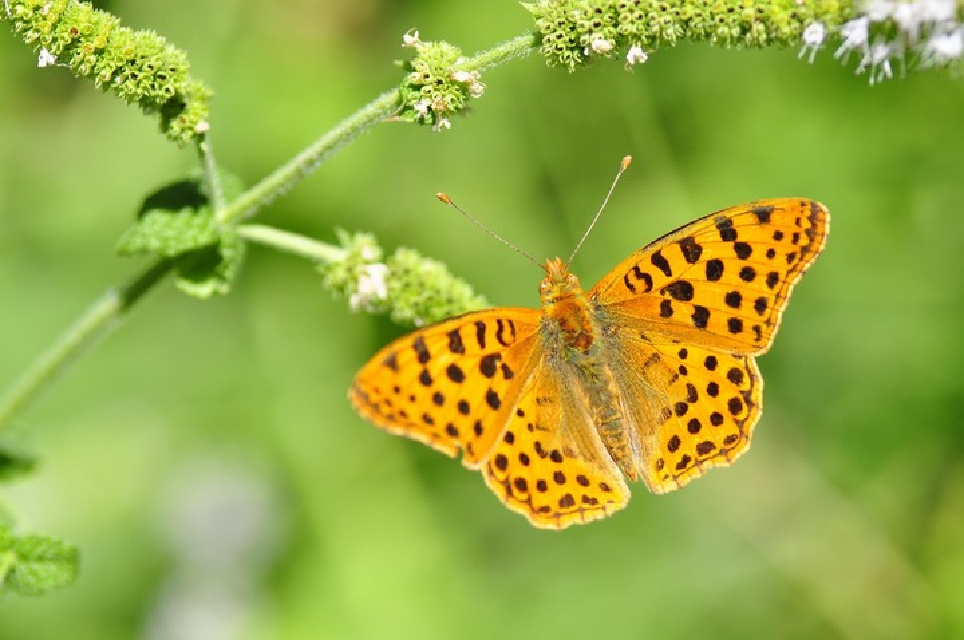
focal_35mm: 135
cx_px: 482
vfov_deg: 10.1
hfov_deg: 15.2
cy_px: 320
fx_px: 3610
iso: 200
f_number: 5.6
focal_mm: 90
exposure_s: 1/1000
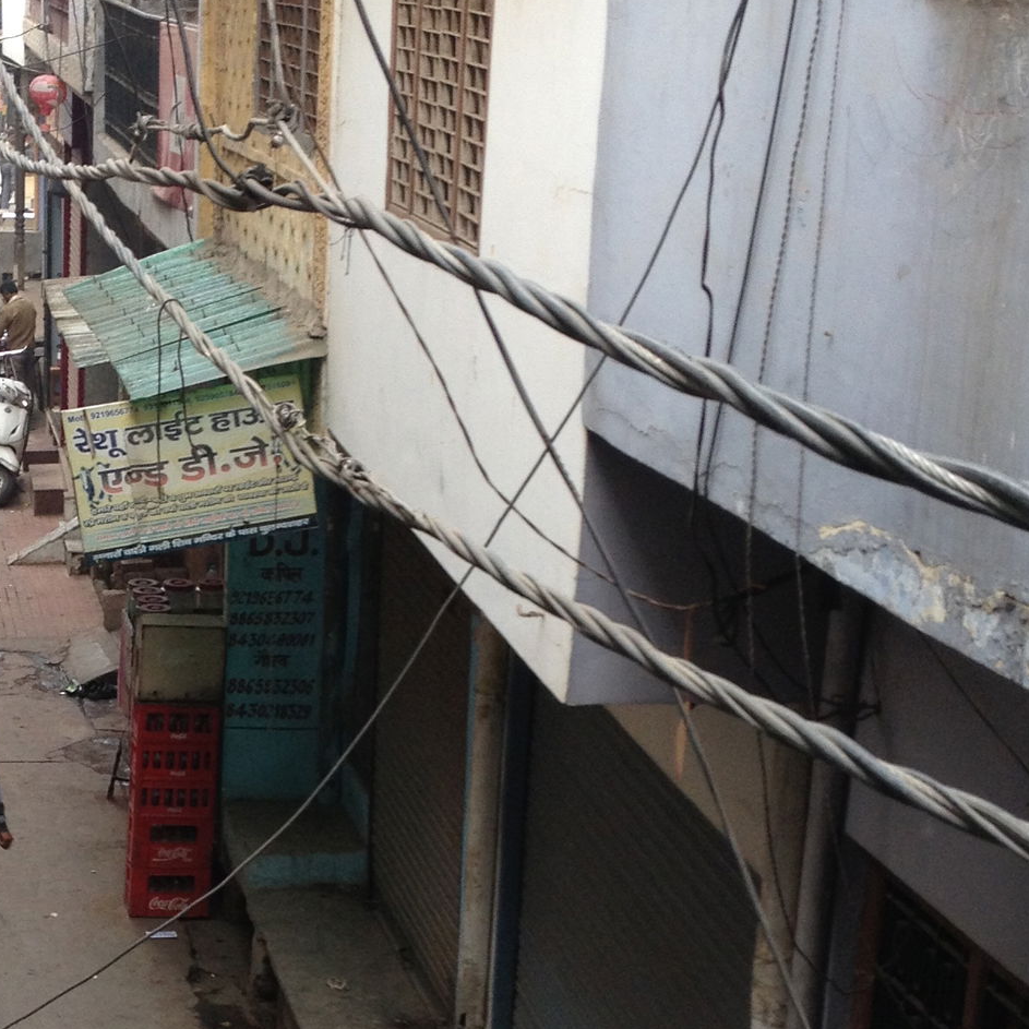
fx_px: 2825
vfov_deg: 20.5
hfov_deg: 20.4
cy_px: 737
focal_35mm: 84
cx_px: 213
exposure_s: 1/120
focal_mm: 4.28
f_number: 2.4
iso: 80
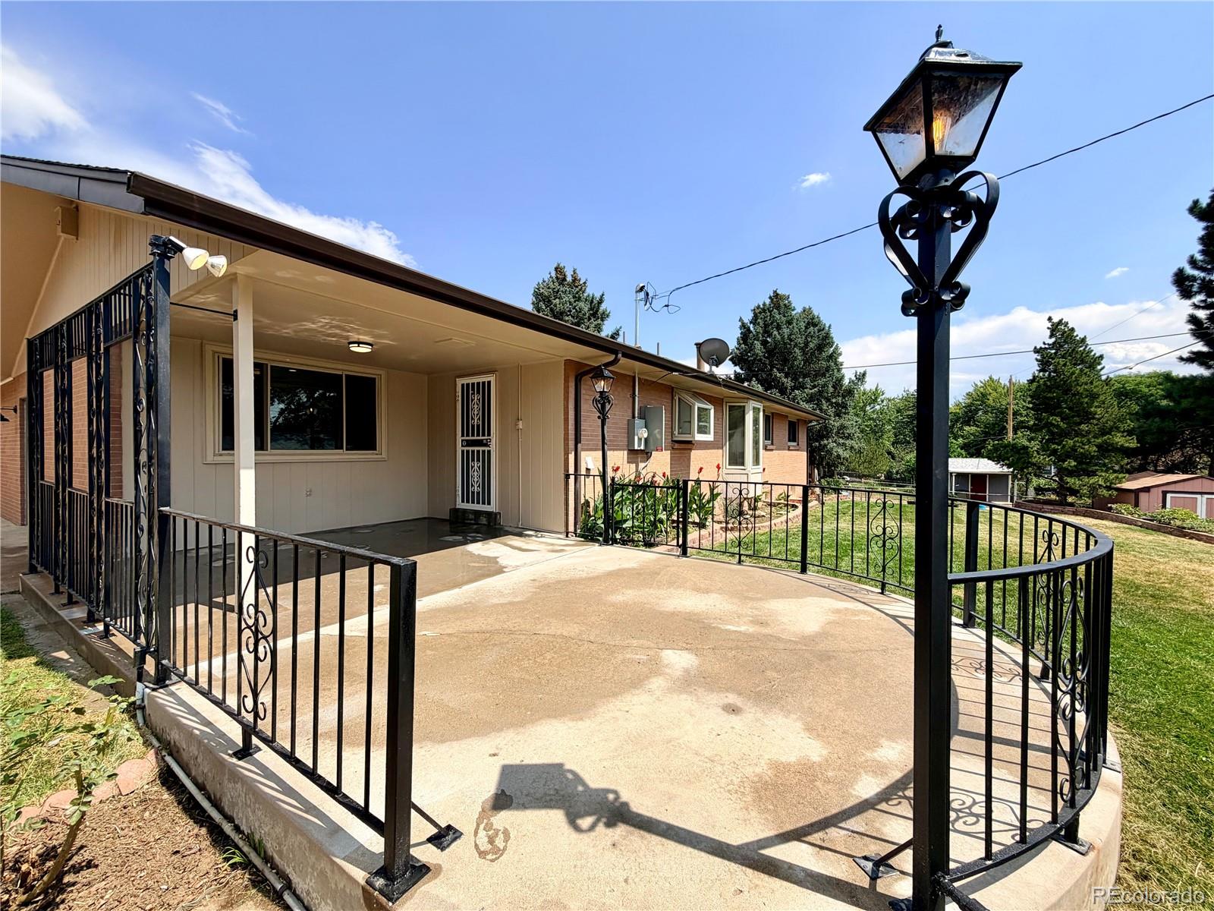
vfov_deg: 85.7
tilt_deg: -0.5
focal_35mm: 14
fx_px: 491
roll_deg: +0.0
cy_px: 456
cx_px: 607
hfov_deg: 102.1
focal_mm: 2.22
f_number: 2.2
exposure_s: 1/876
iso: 20
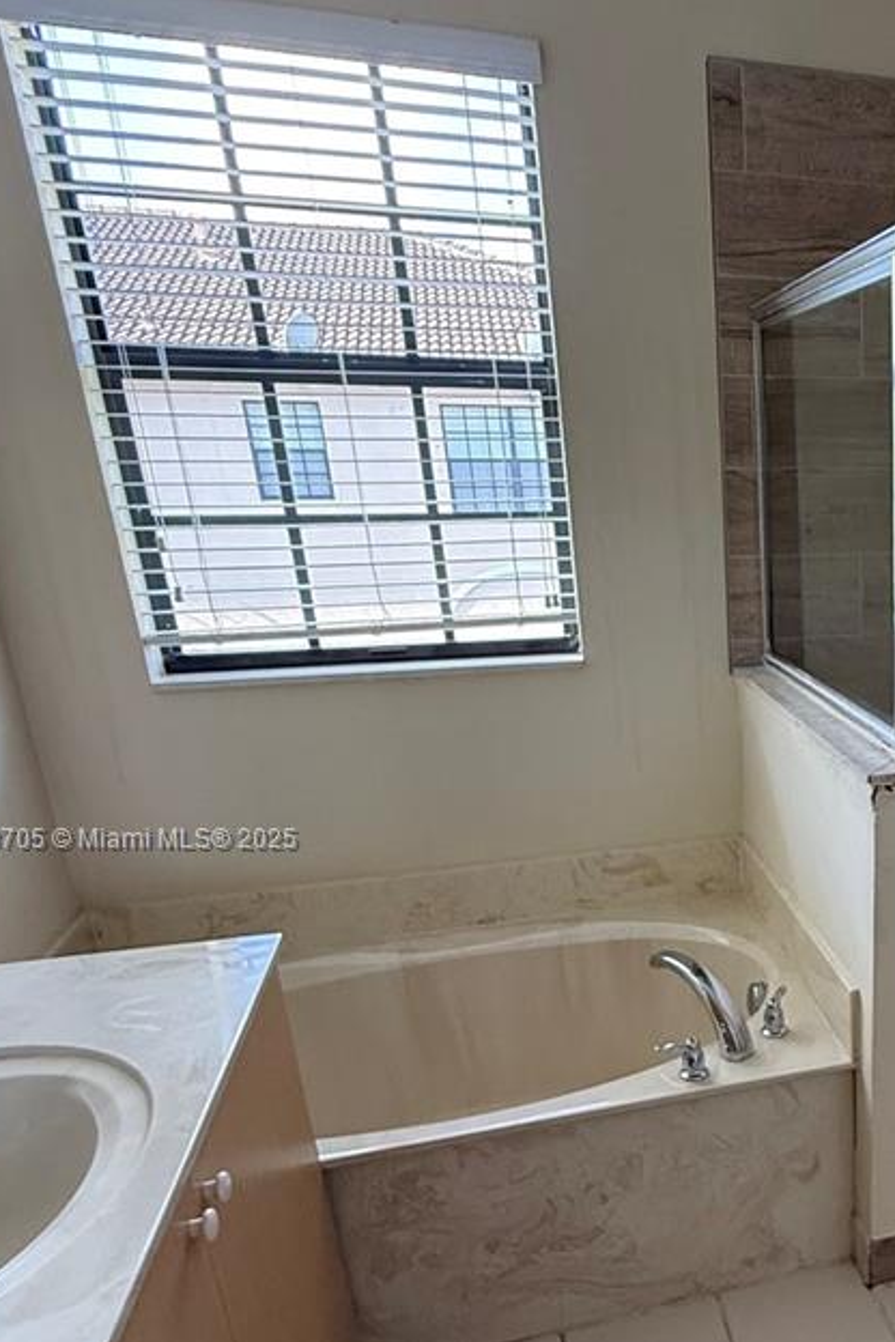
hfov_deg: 41.1
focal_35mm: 28
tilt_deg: -19.5
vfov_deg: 64.5
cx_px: 871
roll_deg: -0.7
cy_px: 841
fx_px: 1044
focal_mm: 2.22
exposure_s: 1/93
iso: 400
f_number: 2.2
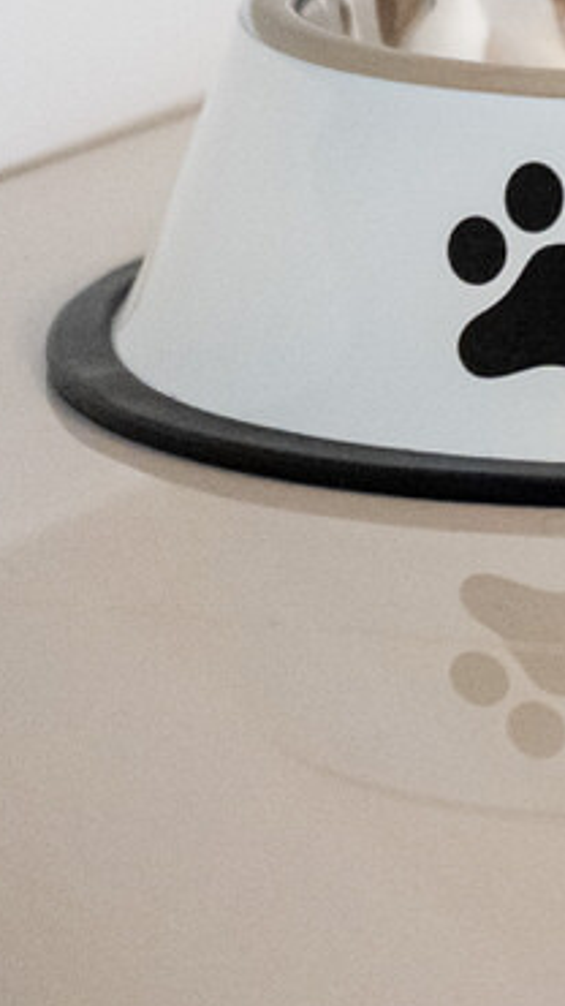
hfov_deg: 4.7
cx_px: 2328
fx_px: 6235
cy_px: -658
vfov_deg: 8.9
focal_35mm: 234
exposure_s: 1/320
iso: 4000
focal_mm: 43
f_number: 2.8
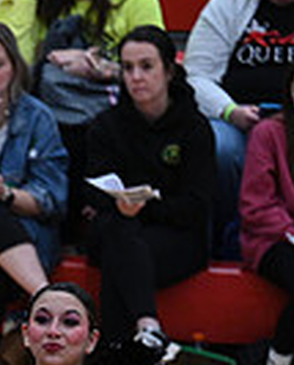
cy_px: 490
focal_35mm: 816
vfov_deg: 2.4
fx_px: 8845
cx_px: -442
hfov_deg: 1.9
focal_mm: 200
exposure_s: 1/400
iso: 4000
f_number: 4
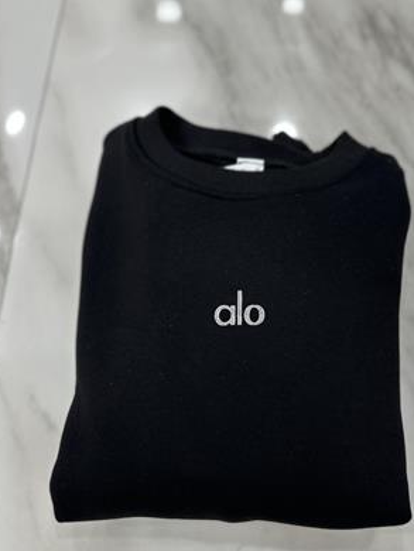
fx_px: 510
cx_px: 266
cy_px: 298
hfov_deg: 43.8
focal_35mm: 32
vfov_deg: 56.7
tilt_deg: -74.5
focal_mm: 6.86
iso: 200
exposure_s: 1/100
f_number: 1.78
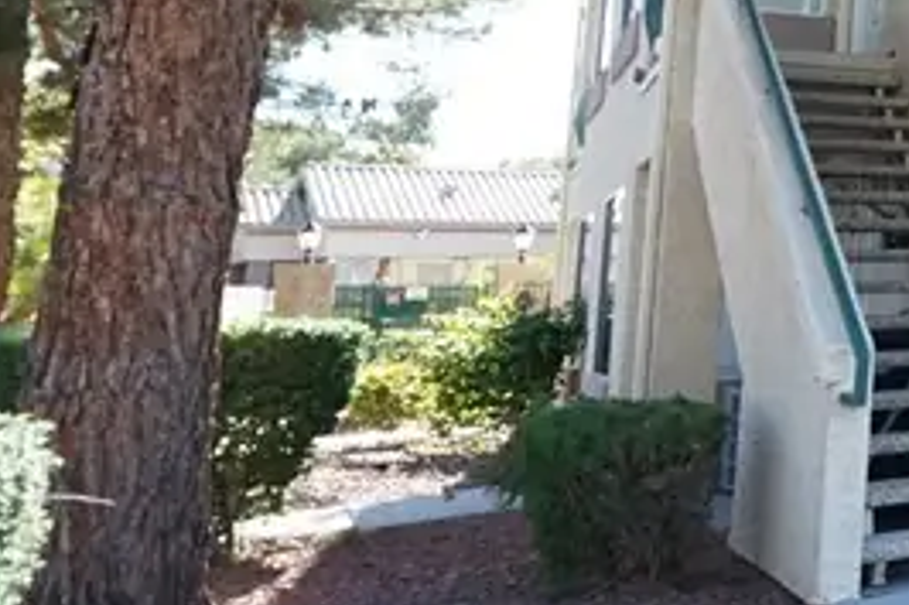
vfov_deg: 26.7
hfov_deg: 21.6
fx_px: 1236
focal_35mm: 49
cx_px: 1685
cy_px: 82
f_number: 7.1
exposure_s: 1/125
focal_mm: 12
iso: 320
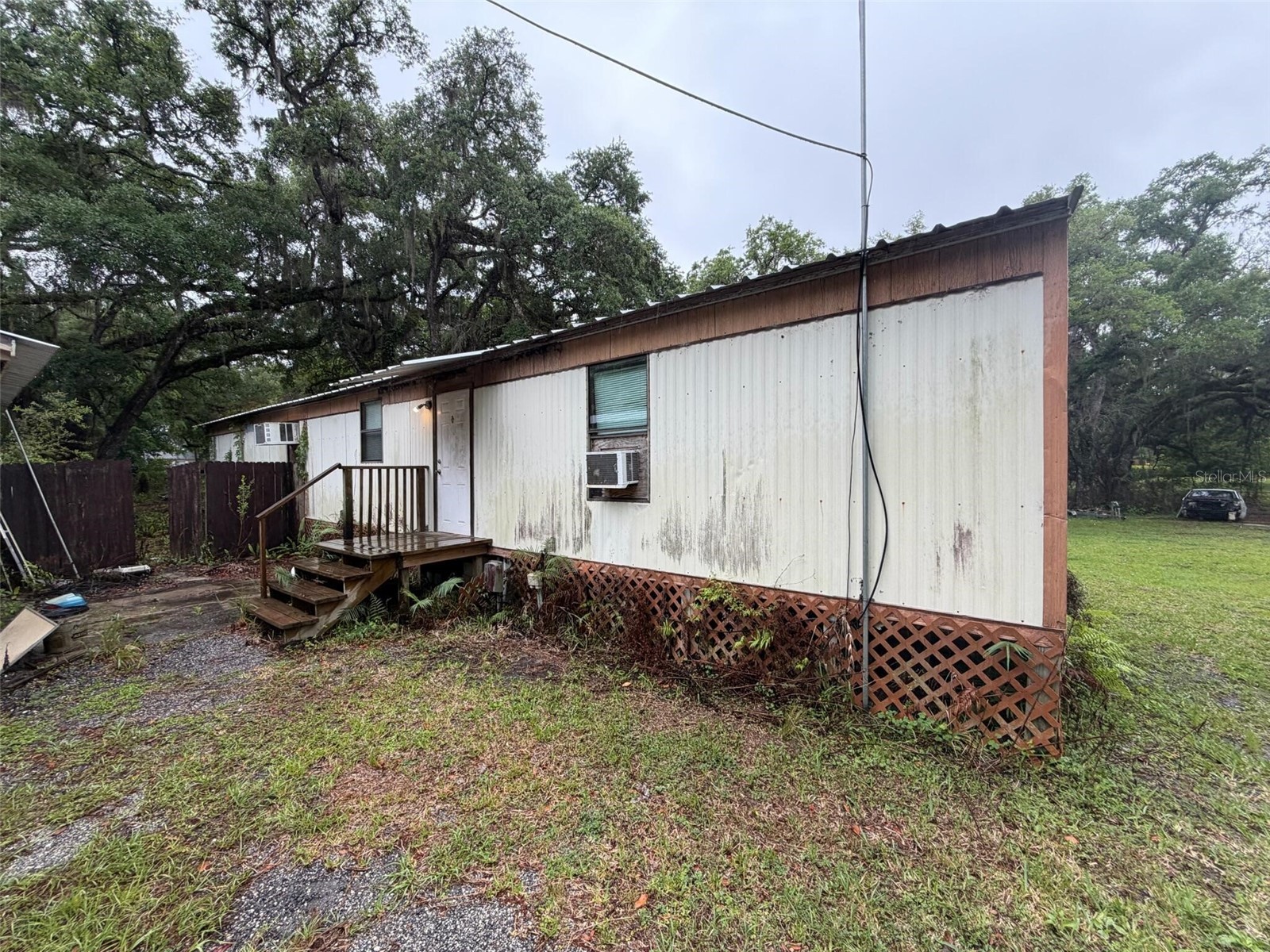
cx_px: 635
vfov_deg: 85.7
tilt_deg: +0.0
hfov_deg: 102.1
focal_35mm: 14
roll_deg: +0.4
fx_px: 514
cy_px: 476
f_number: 2.2
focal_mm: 2.22
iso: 64
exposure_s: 1/121
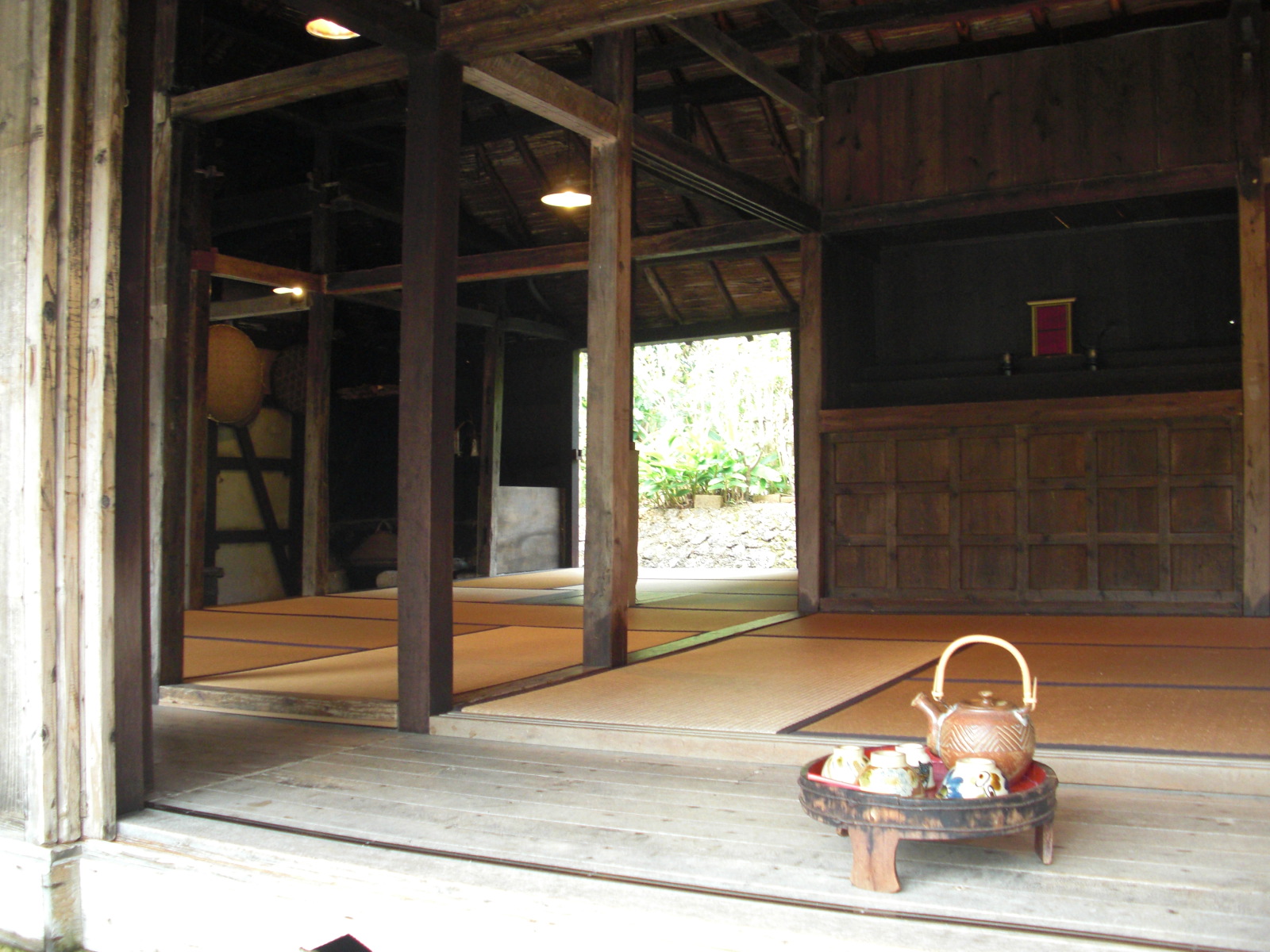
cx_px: 635
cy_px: 476
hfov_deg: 51.4
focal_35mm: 36
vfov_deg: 39.7
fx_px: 1321
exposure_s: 1/50
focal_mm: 6.3
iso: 200
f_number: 2.8
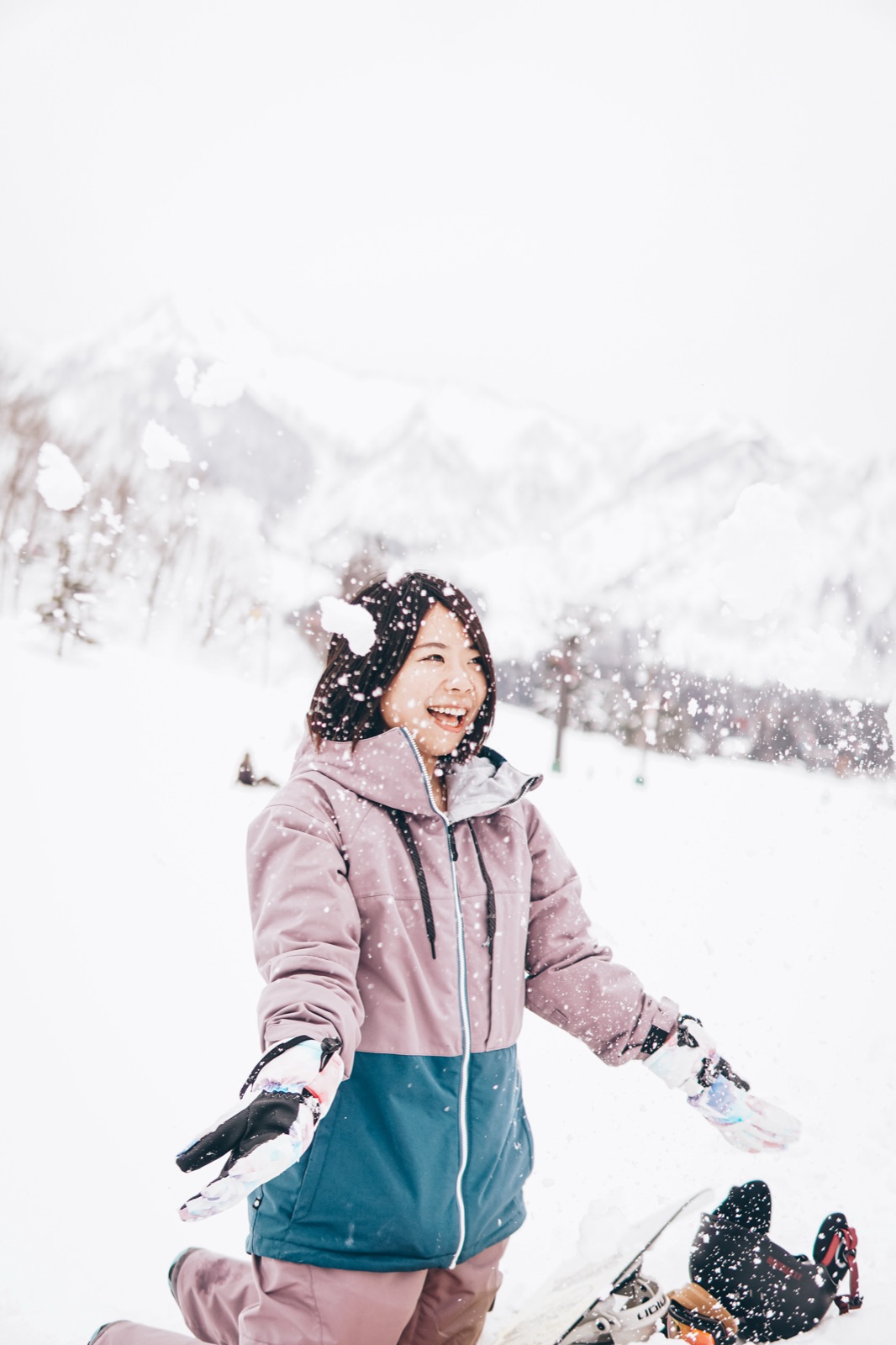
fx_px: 1681
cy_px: 672
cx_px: 448
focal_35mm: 45
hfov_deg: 29.9
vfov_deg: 43.6
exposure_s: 1/4000
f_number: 1.7
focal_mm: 30
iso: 200
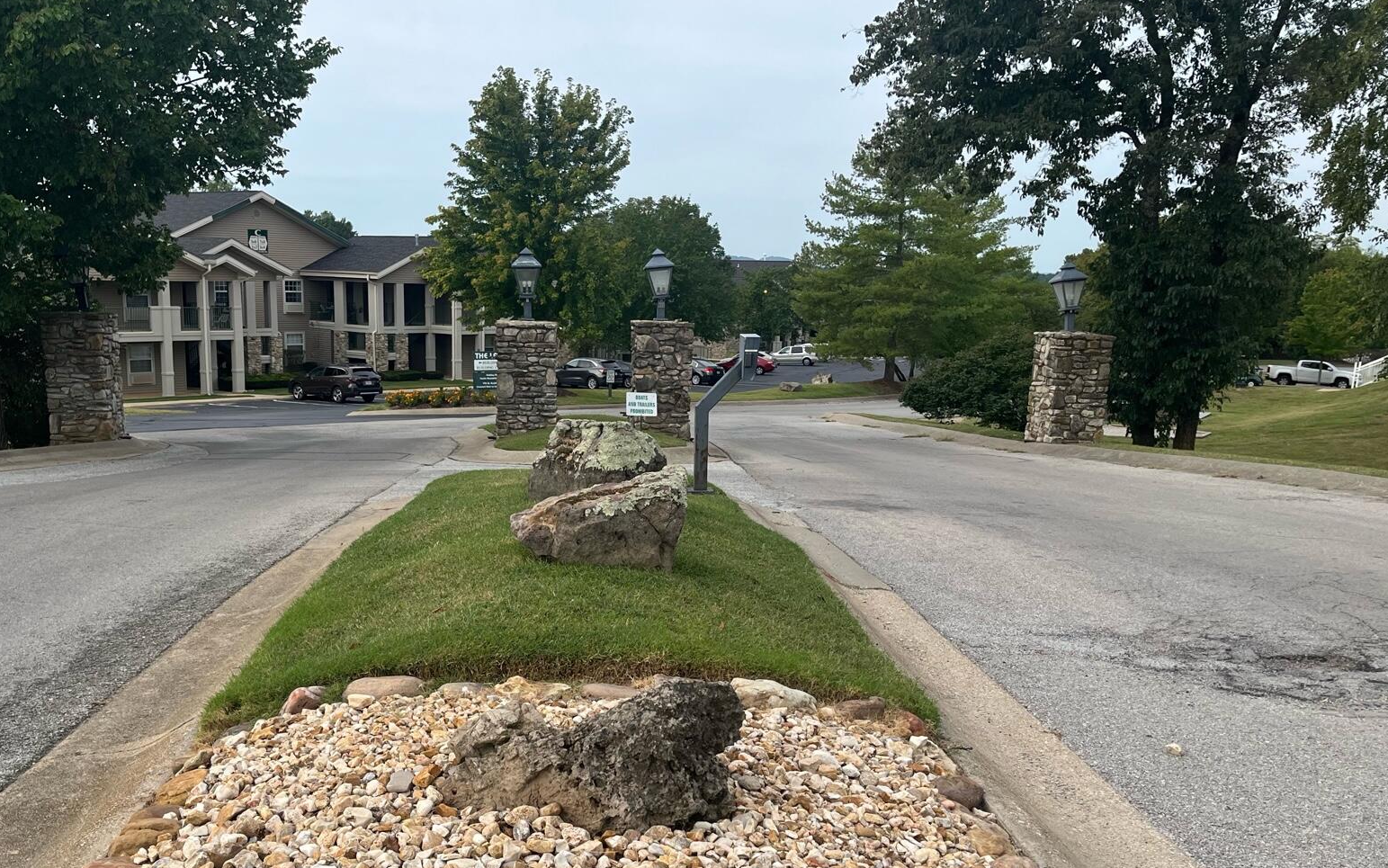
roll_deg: -0.9
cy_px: 601
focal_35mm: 36
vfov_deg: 34.9
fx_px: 1362
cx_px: 615
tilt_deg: -12.5
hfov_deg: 53.9
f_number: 1.6
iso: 50
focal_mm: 5.1
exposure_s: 1/1672
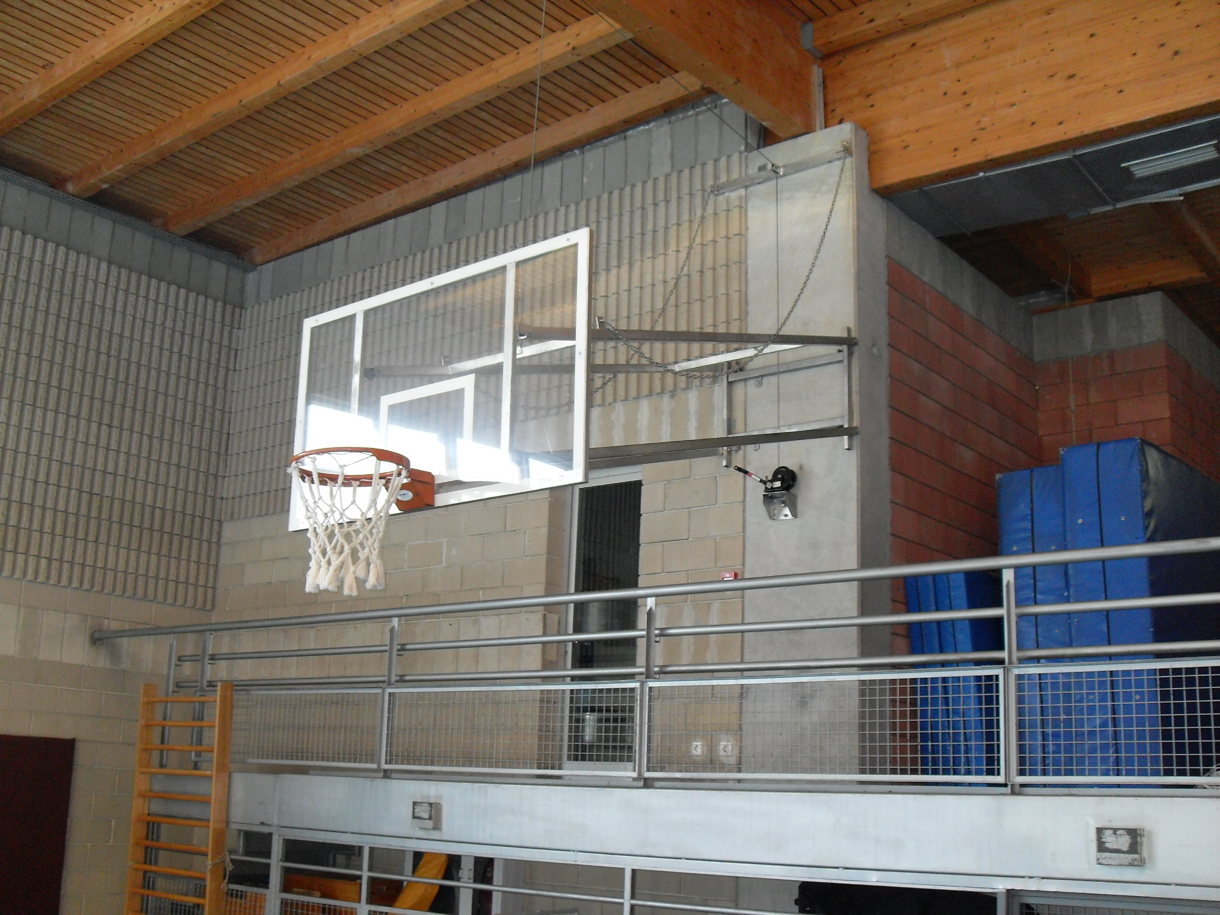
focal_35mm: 37
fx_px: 1304
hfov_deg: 50.1
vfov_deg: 38.7
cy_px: 458
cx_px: 610
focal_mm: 6.3
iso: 200
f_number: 2.8
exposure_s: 1/45
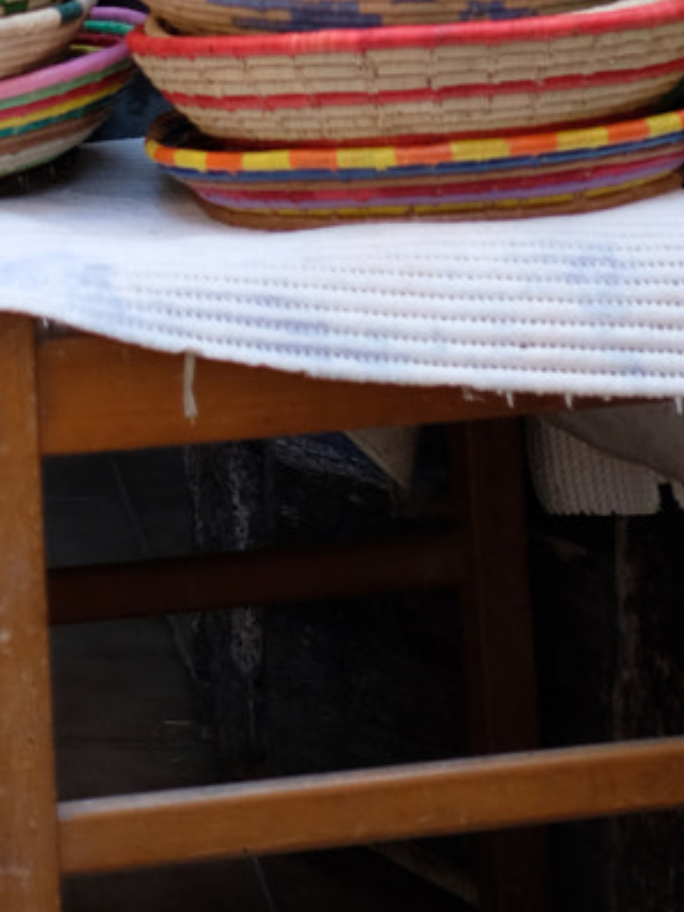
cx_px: -227
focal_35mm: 136
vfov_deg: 12.8
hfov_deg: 10.6
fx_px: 3583
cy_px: -868
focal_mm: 23
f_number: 2
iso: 200
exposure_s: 1/180
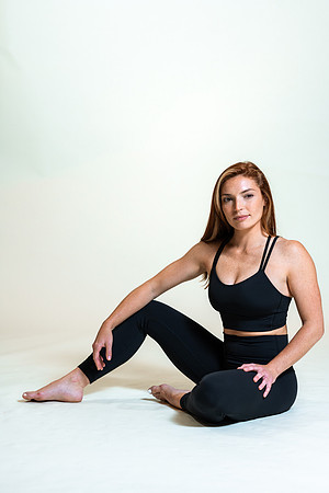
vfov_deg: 23.9
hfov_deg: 16.1
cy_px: 246
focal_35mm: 85
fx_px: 1165
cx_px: 164
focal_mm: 85
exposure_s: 1/160
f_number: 4.5
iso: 320
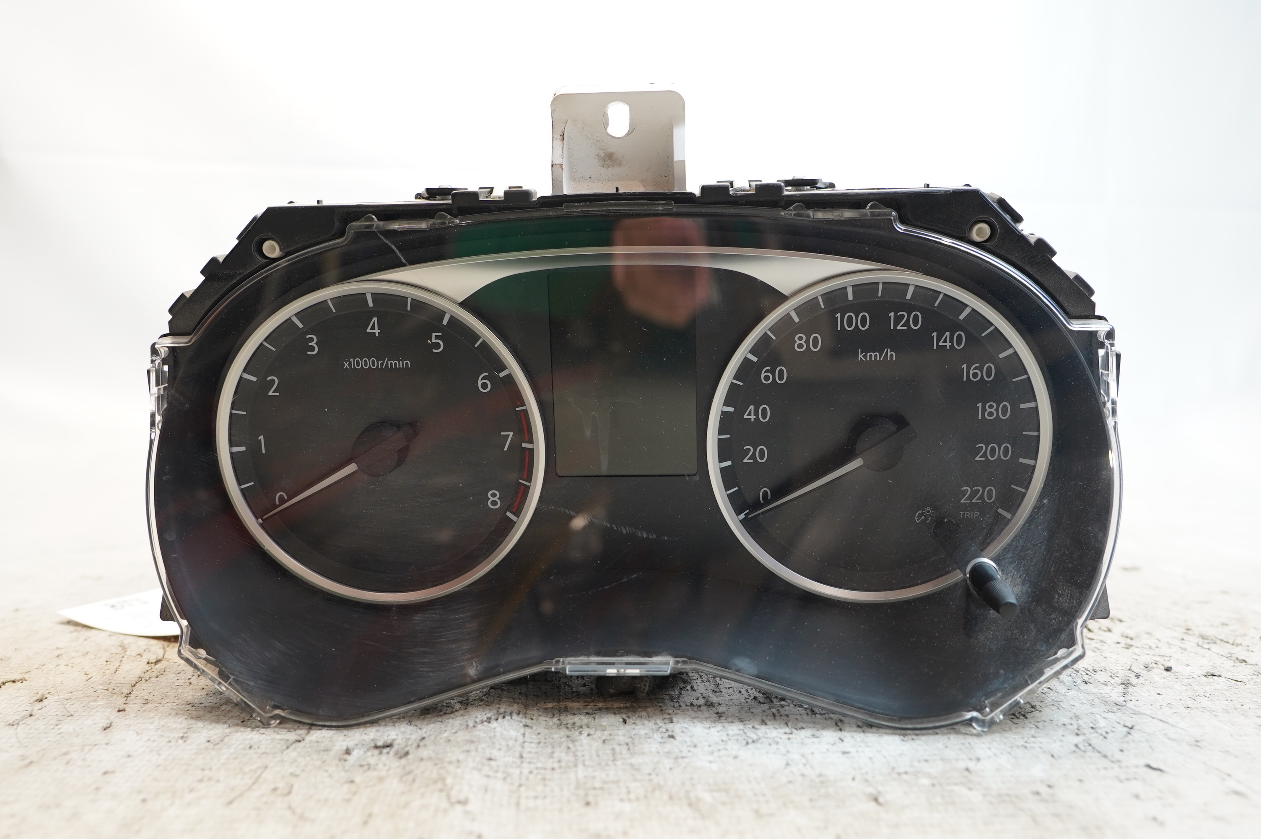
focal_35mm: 27
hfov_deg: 67.4
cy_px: 420
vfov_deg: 47.8
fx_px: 945
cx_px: 630
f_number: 4
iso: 500
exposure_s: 1/60
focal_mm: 18
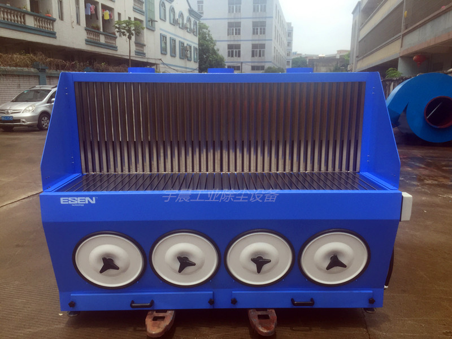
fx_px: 379
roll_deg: -2.4
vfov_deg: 48.2
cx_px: 226
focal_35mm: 29
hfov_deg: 61.7
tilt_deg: -10.7
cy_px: 170
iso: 32
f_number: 2.2
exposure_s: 1/1163
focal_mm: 4.15
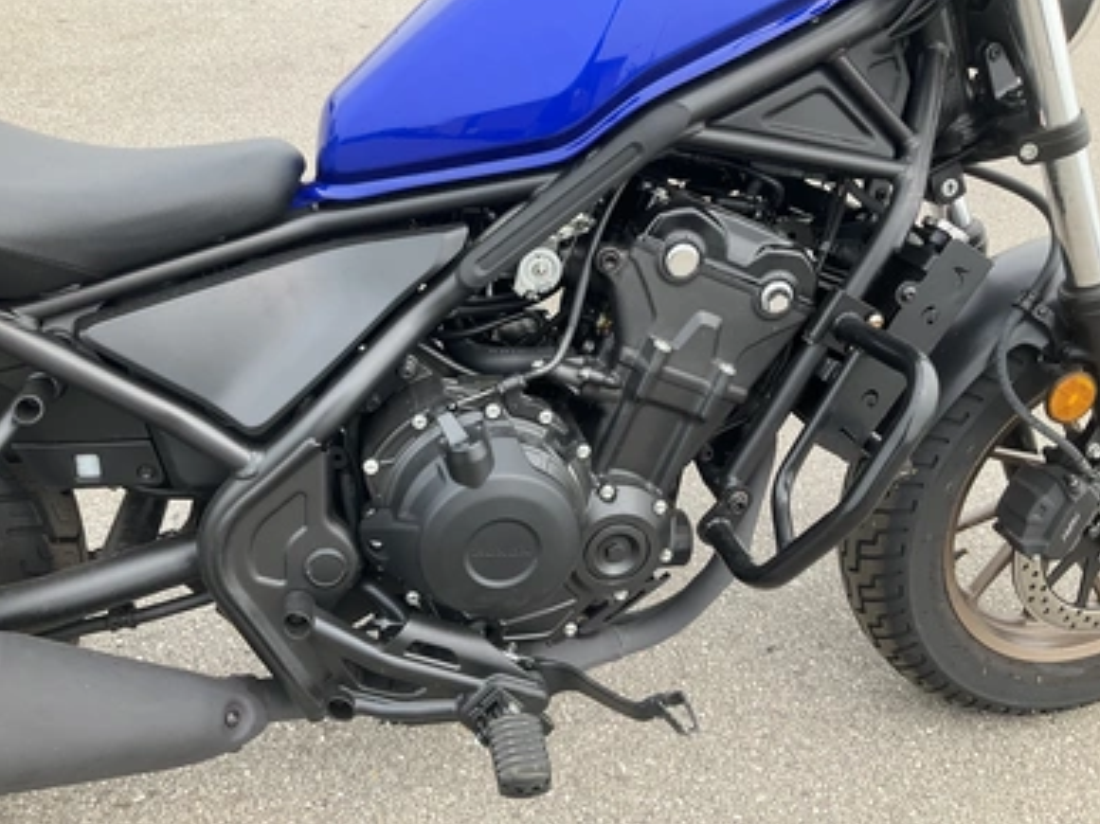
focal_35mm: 30
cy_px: 401
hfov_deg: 60.0
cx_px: 543
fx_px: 953
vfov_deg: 46.8
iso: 25
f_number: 1.8
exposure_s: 1/327
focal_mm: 3
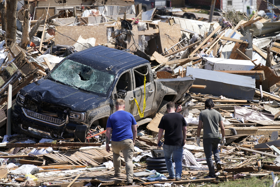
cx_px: 140
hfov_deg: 7.6
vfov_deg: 5.1
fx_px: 2115
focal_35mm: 272
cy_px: 94
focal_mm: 272
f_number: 5.6
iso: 400
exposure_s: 1/1600
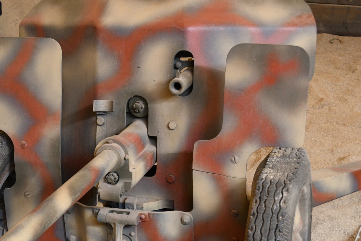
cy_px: 186
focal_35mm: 88
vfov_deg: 15.5
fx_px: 883
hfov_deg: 22.9
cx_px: 99
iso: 640
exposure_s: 1/60
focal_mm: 24
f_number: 4
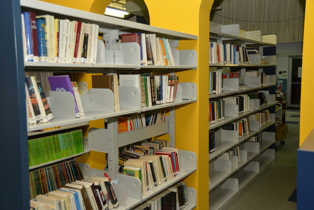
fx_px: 331
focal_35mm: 38
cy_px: 105
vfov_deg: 35.1
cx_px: 157
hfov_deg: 50.7
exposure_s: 1/125
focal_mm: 38
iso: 640
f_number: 5.6
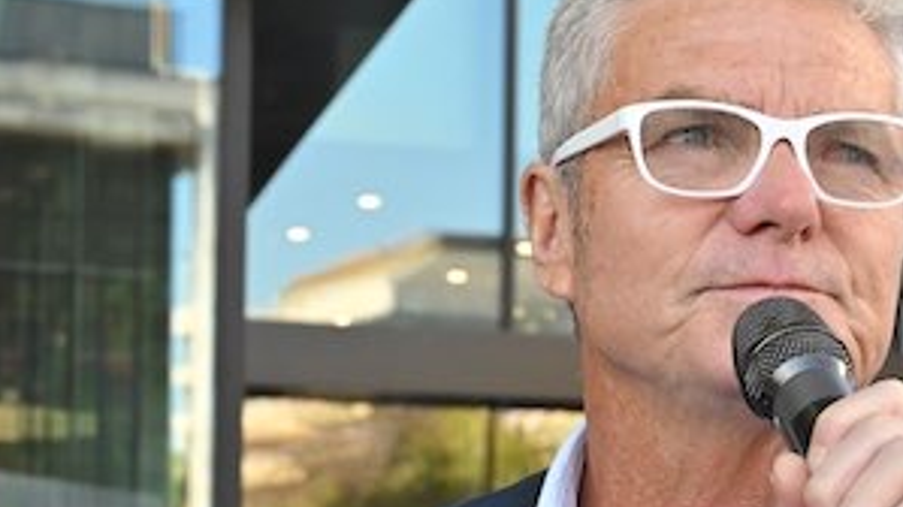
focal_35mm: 142
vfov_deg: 8.5
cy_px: 552
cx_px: 622
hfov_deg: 15.1
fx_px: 3399
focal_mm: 45
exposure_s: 1/320
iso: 1000
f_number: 7.1
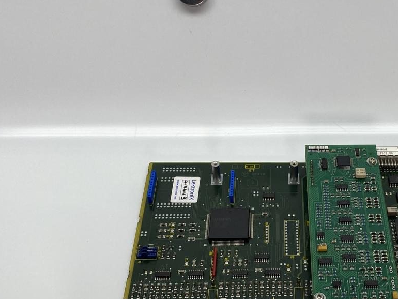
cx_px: 317
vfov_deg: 27.0
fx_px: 621
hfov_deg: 34.5
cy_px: 165
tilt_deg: -45.6
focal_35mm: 54
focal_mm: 4.25
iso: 32
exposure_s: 1/251
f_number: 1.8
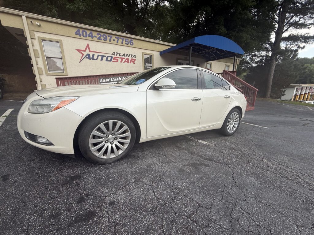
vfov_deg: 85.7
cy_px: 118
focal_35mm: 14
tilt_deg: -13.6
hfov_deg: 102.1
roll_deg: +1.4
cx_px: 157
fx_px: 127
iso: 50
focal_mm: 2.22
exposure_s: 1/445
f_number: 2.2
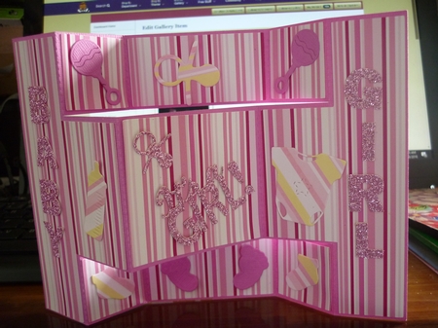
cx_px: 219
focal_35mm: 33
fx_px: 417
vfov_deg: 42.9
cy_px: 164
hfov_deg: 55.4
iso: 250
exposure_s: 1/30
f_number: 2.8
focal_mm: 5.5
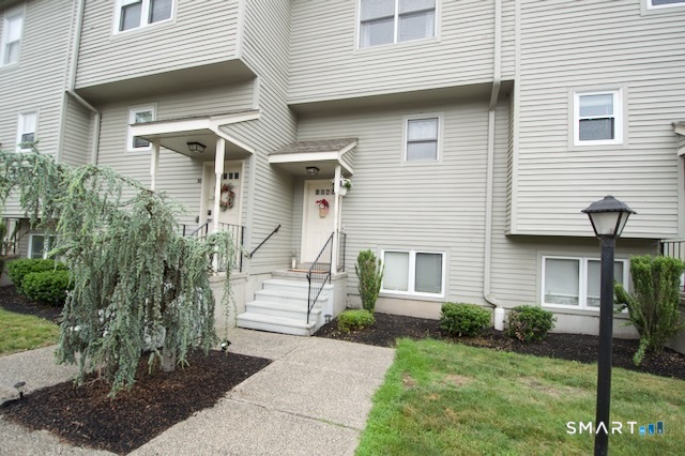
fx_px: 285
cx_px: 342
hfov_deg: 100.4
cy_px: 228
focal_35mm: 15
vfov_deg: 77.3
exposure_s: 1/80
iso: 100
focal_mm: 10
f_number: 4.5
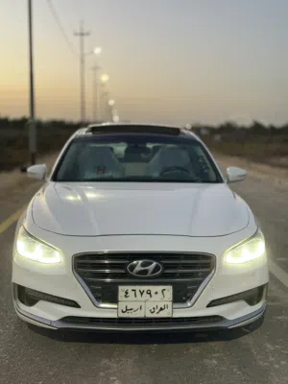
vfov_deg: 39.7
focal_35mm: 48
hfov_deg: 30.3
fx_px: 532
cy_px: 192
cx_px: 144
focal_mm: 6.86
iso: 160
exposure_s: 1/60
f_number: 1.78
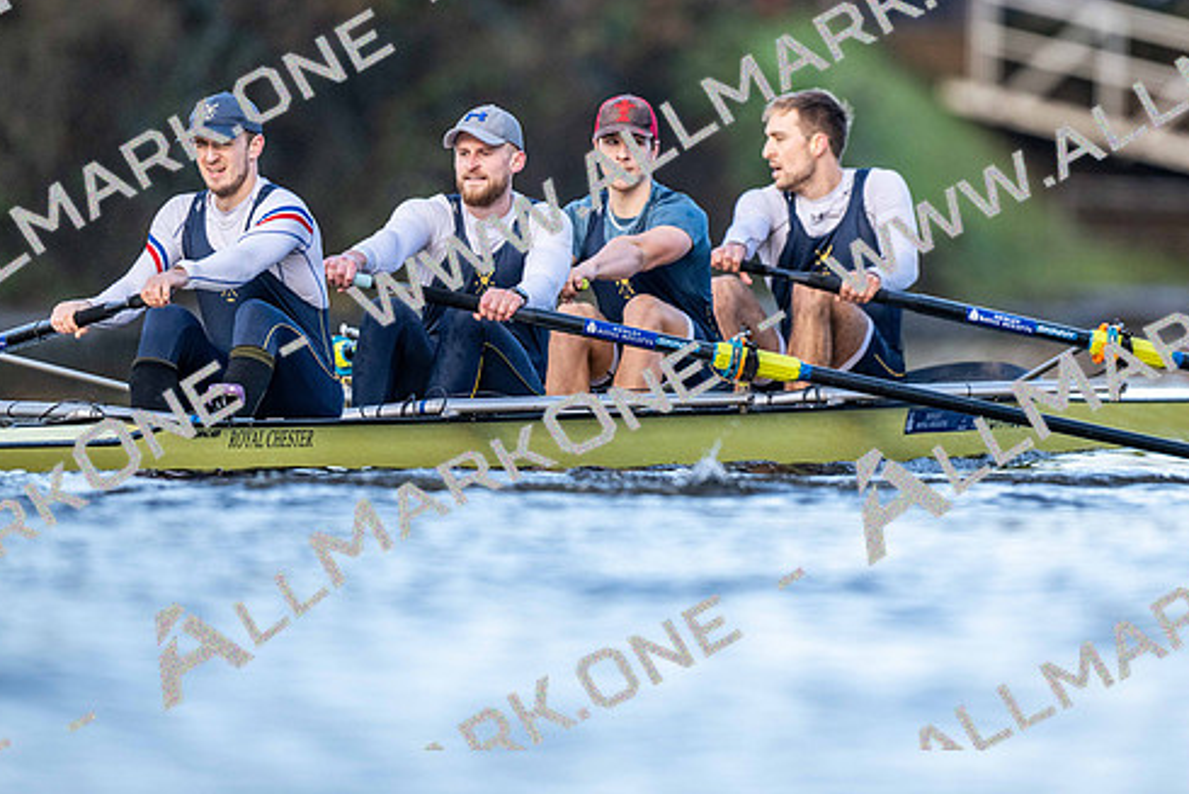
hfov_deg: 2.9
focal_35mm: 710
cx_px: 648
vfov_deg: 1.9
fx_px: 23455
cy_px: 334
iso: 1800
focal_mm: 600
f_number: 4
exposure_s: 1/2500
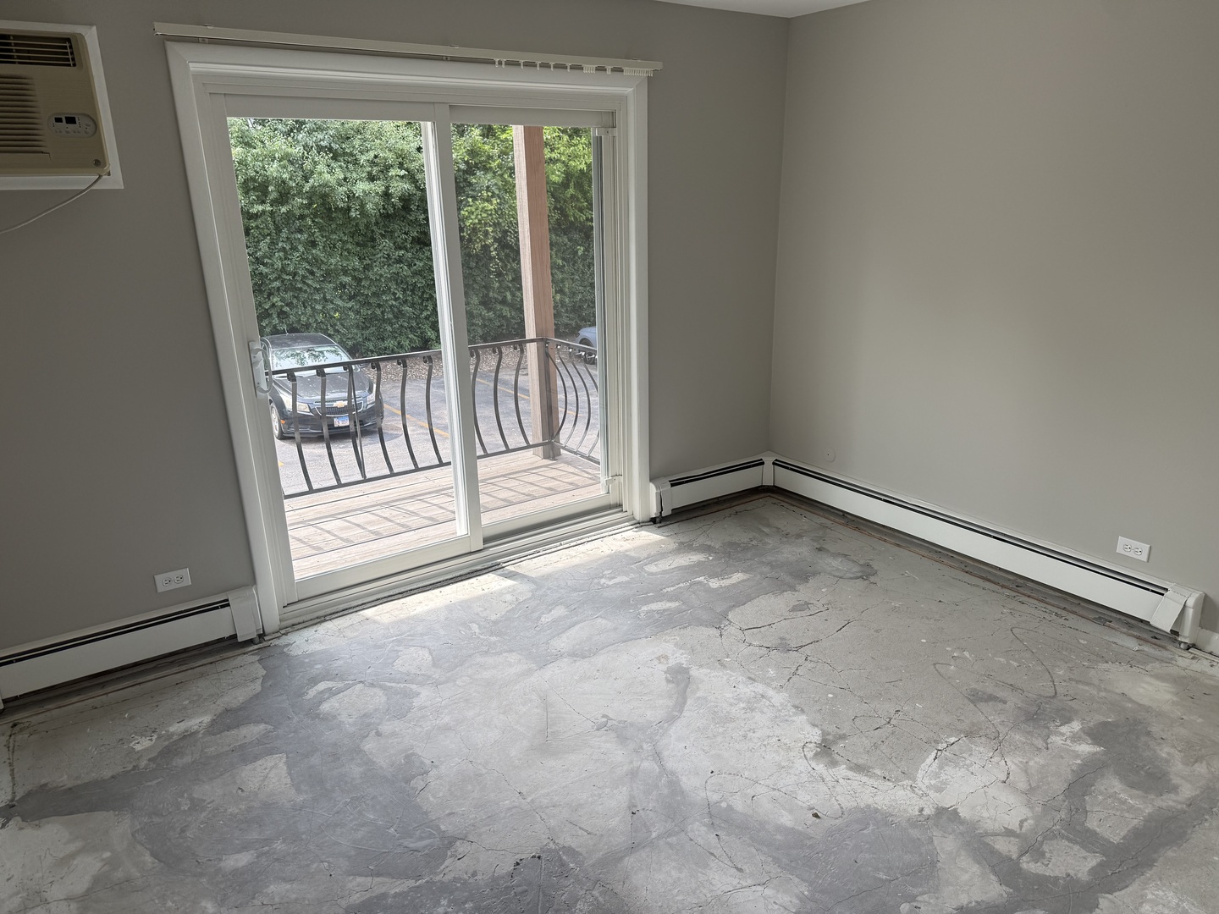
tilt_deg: -16.8
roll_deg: +2.0
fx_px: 845
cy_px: 457
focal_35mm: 24
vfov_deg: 56.8
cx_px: 610
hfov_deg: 71.6
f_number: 1.78
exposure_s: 1/355
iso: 80
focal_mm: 6.76
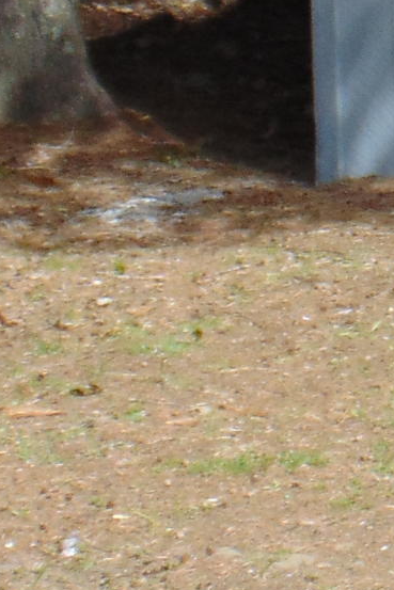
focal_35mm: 237
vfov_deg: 8.5
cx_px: 930
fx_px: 3888
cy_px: -261
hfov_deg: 5.6
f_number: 3.3
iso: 80
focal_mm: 7.6
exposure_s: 1/500
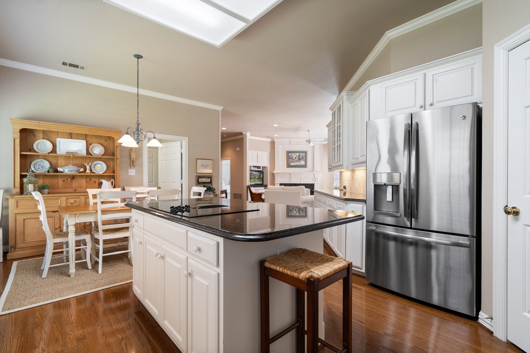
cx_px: 265
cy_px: 176
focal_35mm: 16
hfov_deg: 96.7
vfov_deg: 73.7
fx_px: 236
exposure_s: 1/2.5
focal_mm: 16
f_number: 8
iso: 640
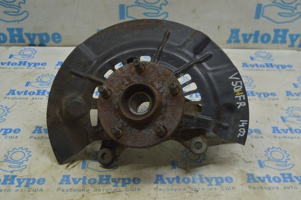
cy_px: 100
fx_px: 376
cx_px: 150
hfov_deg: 43.6
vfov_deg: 29.8
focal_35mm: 45
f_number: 5.6
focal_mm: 30
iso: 400
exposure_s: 1/40
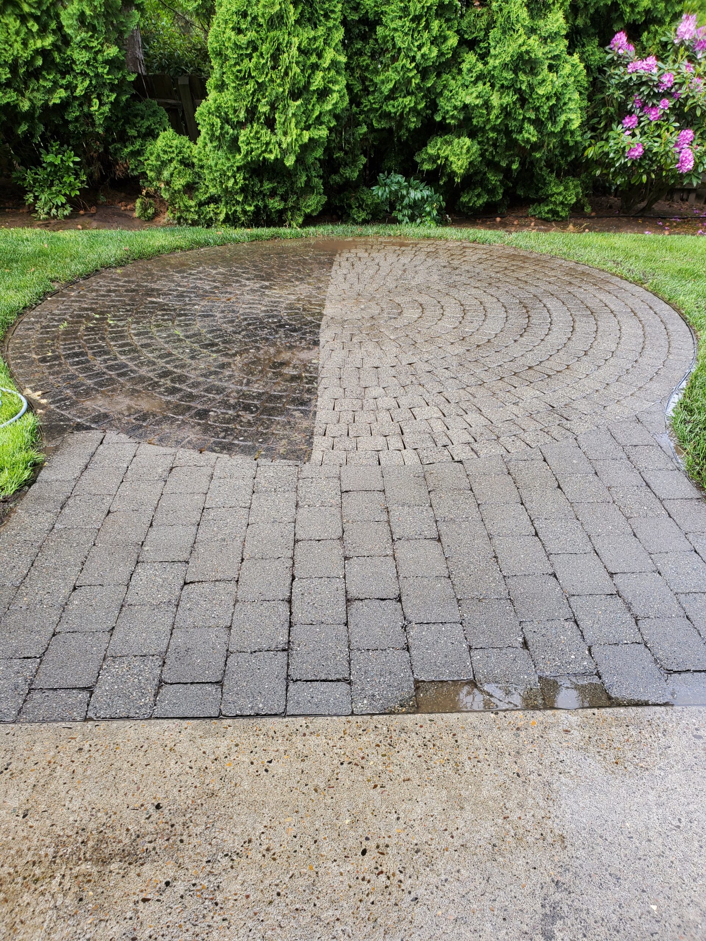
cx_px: 353
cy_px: 470
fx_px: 707
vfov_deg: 67.3
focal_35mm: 26
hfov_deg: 53.1
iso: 50
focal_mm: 4.3
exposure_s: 1/216
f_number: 2.4
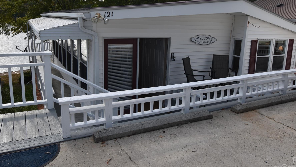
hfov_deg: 66.1
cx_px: 149
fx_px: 228
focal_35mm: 29
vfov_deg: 39.9
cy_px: 61
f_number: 8
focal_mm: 16
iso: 110
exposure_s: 1/250
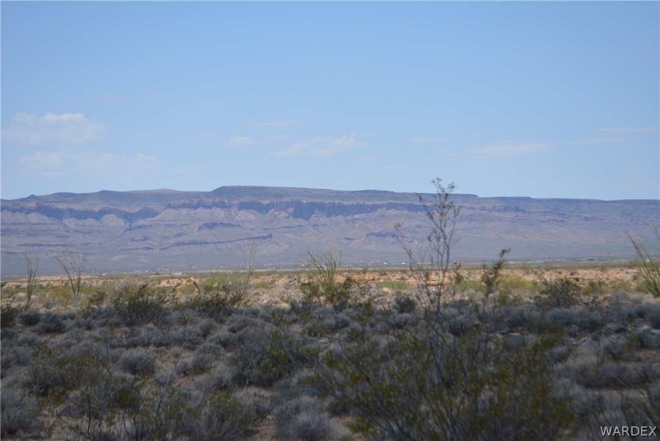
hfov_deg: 24.6
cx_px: 330
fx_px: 1513
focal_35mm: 82
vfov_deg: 16.6
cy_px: 220
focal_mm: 55
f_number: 7.1
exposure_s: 1/1600
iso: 400
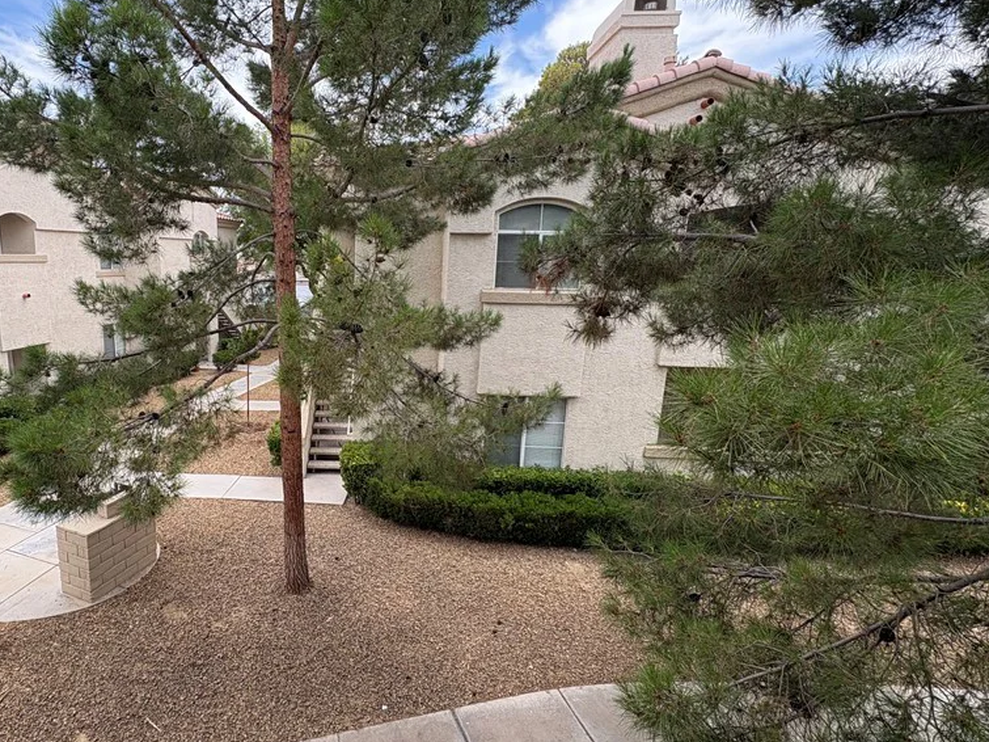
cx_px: 346
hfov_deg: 82.3
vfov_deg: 68.7
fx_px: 543
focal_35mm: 19
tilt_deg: -10.0
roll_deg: -0.6
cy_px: 361
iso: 40
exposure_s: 1/464
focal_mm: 2.22
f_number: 2.2
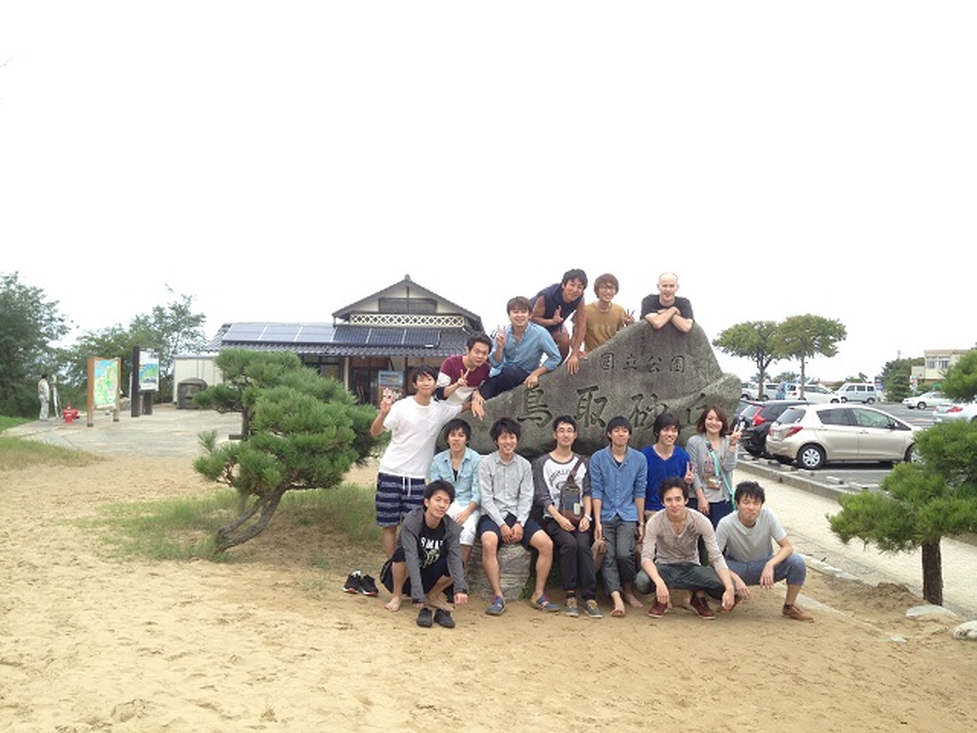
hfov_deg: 55.4
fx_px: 931
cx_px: 488
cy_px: 366
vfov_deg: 42.9
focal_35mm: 33
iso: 50
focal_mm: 4.12
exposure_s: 1/153
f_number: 2.4
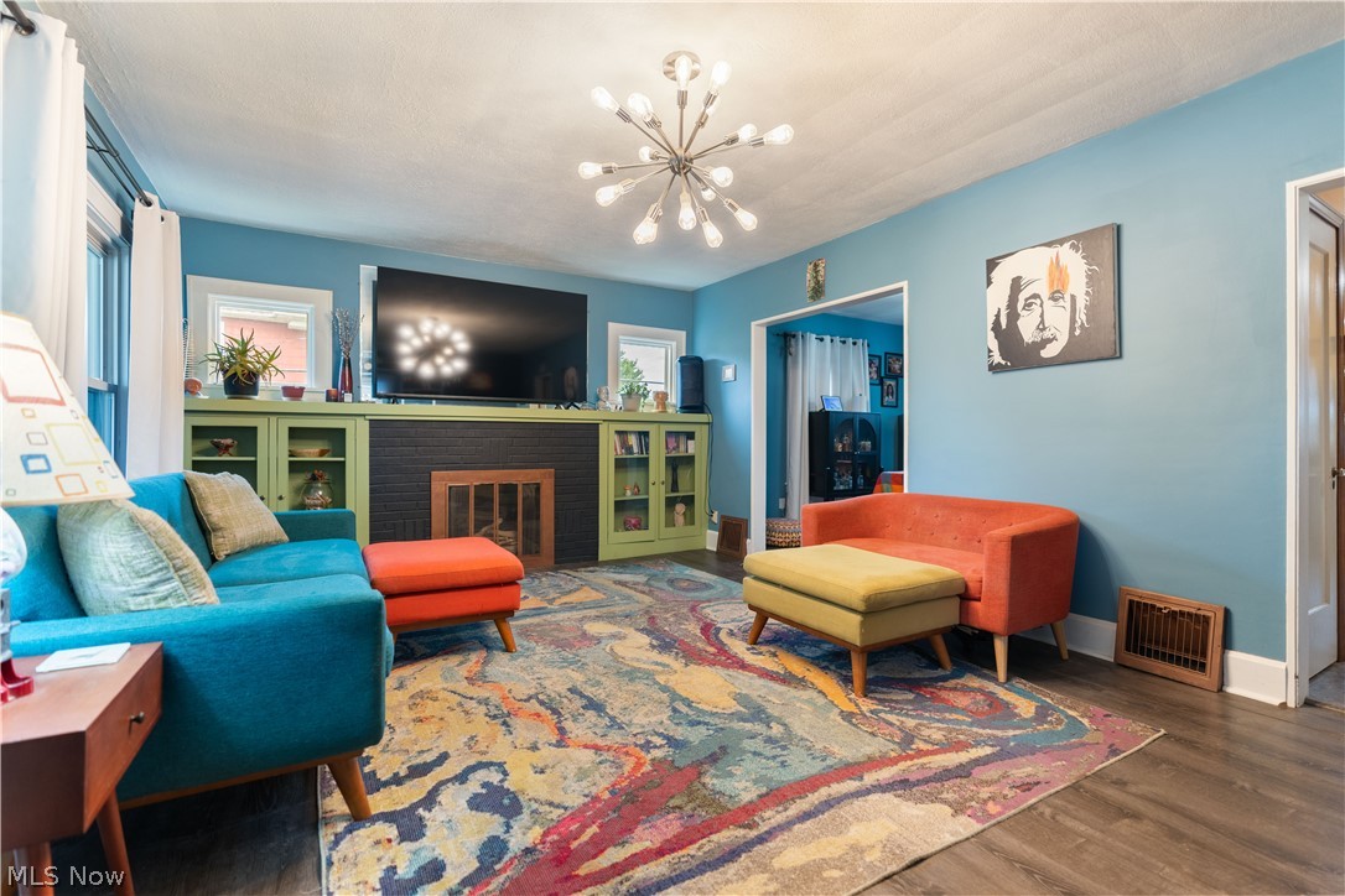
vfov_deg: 73.7
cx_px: 672
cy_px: 448
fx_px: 598
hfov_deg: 96.7
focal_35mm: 16
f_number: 2.8
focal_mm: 16
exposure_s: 1/5
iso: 400
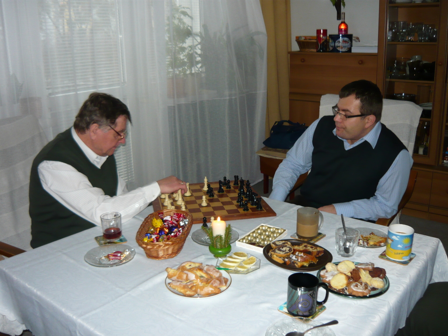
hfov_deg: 55.4
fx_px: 427
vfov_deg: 42.9
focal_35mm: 33
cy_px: 168
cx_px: 224
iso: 160
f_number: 2.8
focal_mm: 5.5
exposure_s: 1/30
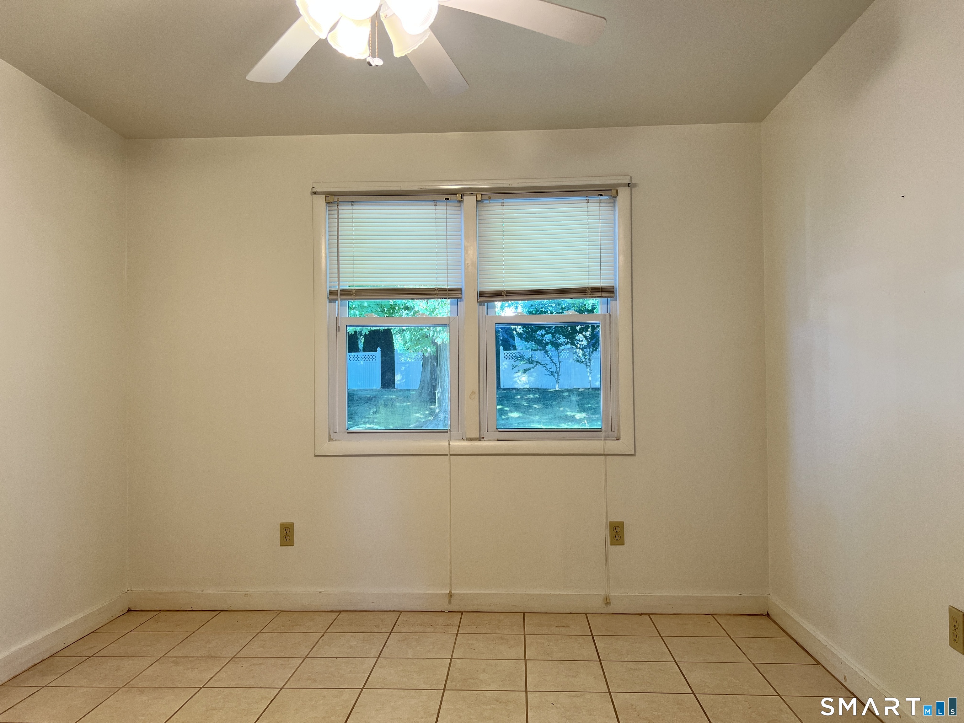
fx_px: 724
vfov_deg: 53.1
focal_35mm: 26
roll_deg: +0.6
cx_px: 482
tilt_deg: +1.4
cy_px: 362
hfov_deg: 67.3
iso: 64
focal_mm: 5.7
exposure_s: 1/120
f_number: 1.5
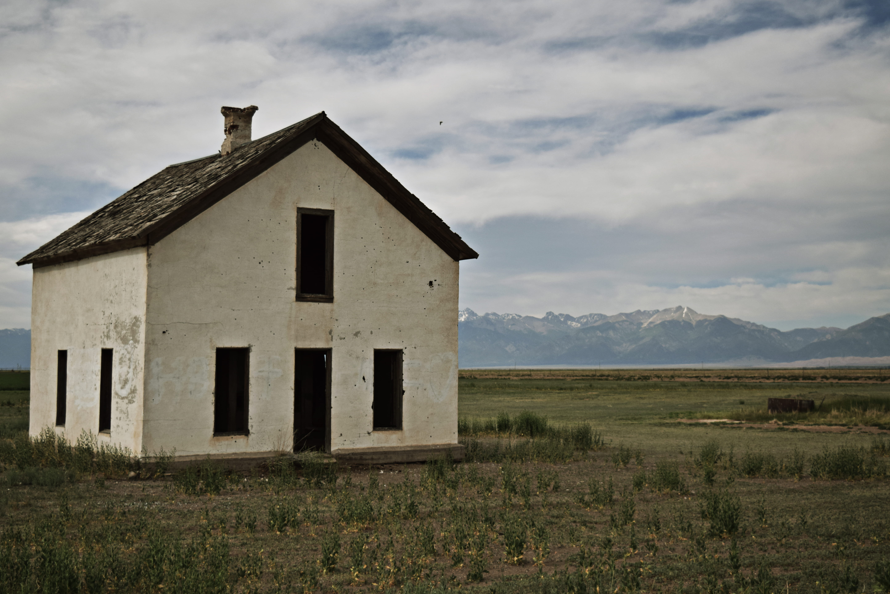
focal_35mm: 53
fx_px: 1310
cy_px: 297
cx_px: 430
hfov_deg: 37.5
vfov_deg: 25.5
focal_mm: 34
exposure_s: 1/4000
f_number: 4.5
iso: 200
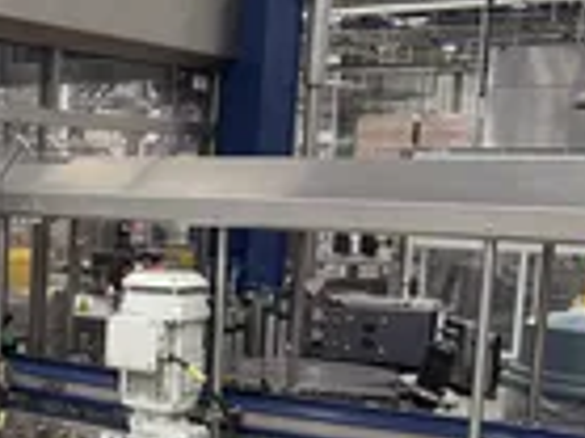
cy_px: 324
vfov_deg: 21.1
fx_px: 1165
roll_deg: -0.4
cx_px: -105
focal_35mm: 69
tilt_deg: -5.0
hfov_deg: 25.5
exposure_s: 1/84
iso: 200
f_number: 1.78
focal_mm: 6.76
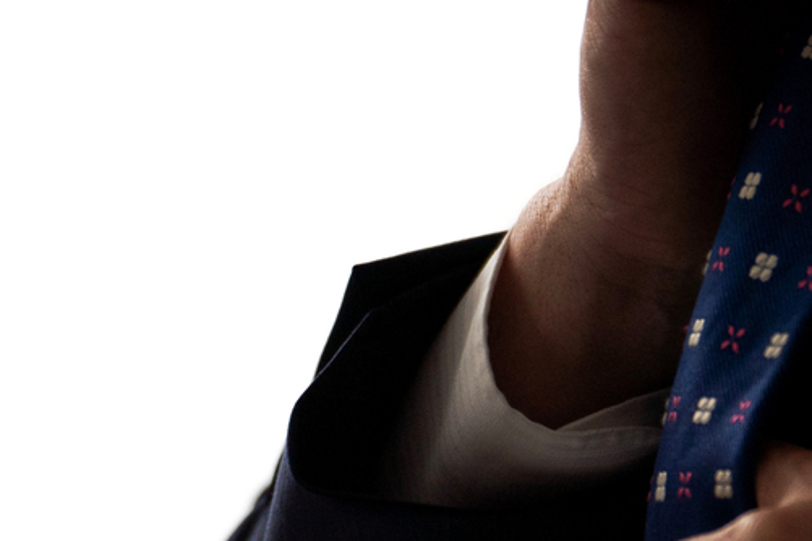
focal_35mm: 395
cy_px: -74
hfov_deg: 5.2
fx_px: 8909
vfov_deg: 3.5
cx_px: 835
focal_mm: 99
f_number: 2.8
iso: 400
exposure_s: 1/160
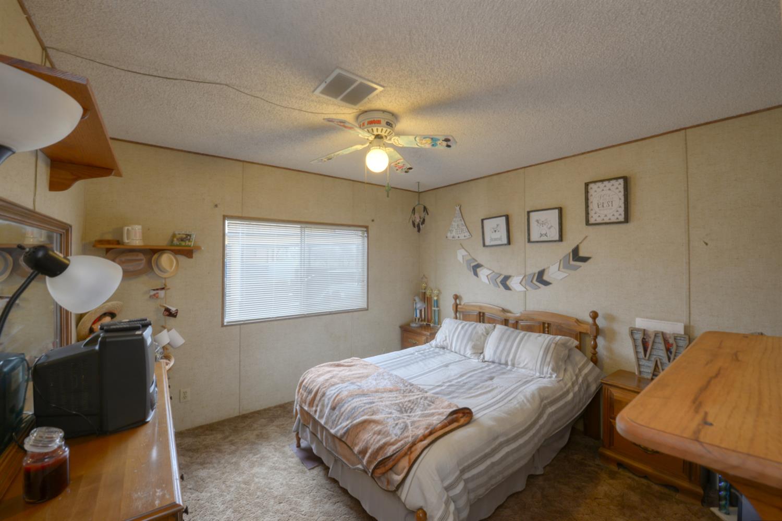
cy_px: 260
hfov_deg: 104.3
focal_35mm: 14
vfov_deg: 81.2
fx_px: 304
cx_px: 391
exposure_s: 1/8
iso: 400
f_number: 10
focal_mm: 14
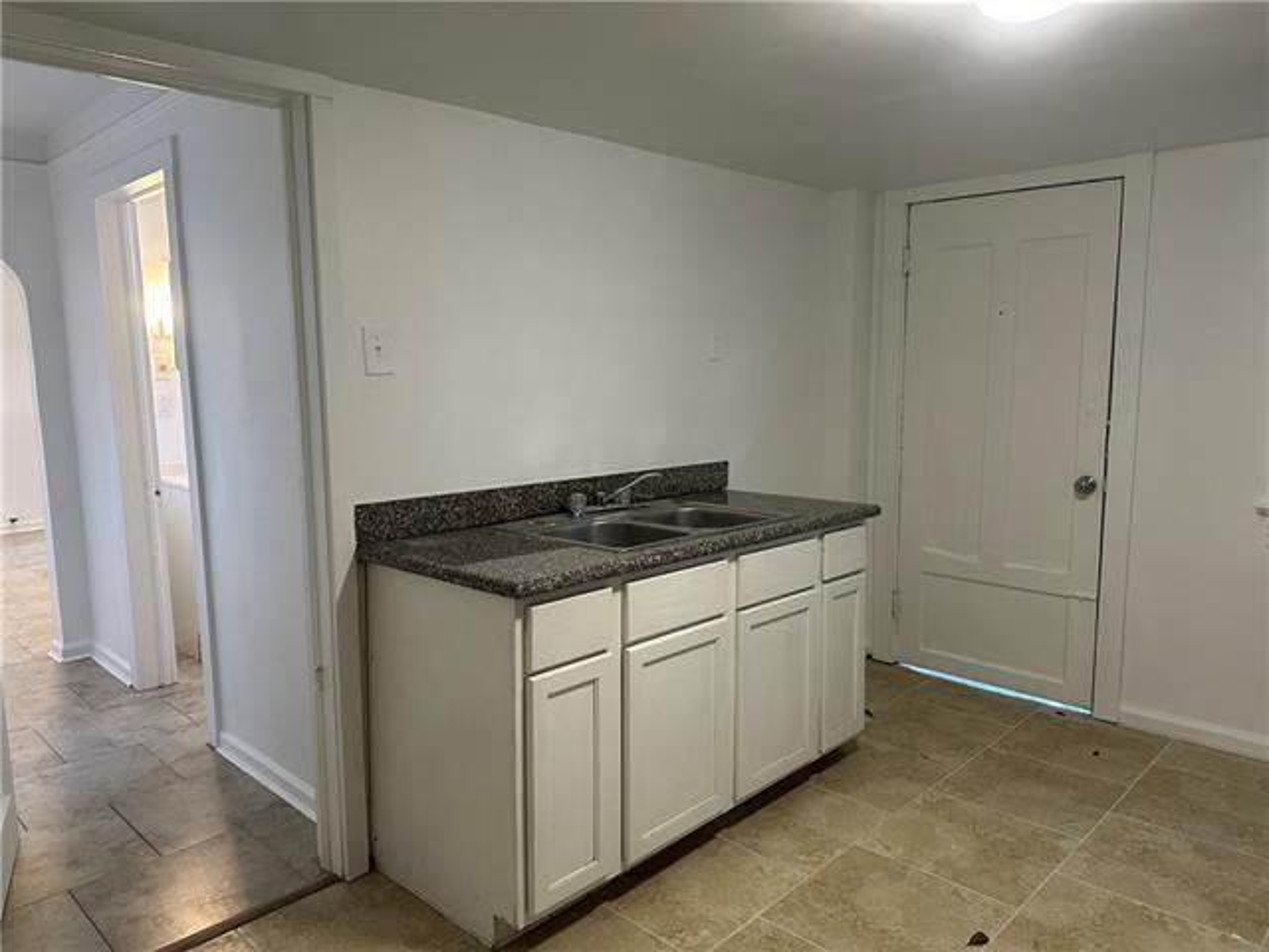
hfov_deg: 71.6
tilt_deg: -7.2
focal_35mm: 24
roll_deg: +0.7
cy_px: 476
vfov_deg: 56.8
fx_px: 880
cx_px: 634
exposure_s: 1/60
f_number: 1.78
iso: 250
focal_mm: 6.86
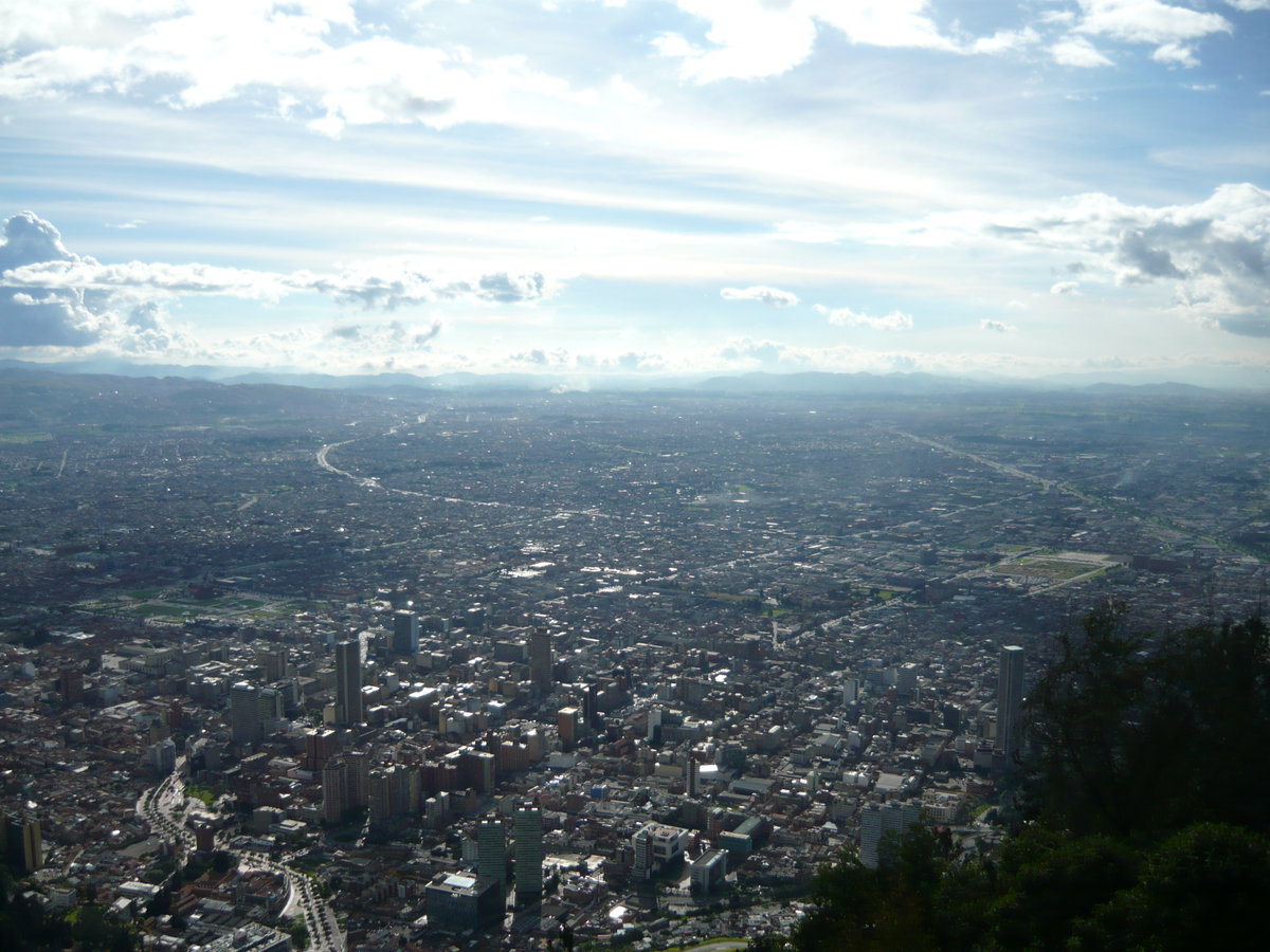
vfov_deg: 42.9
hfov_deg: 55.4
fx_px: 1211
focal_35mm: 33
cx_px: 635
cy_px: 476
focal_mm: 5.5
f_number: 8
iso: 100
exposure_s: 1/320
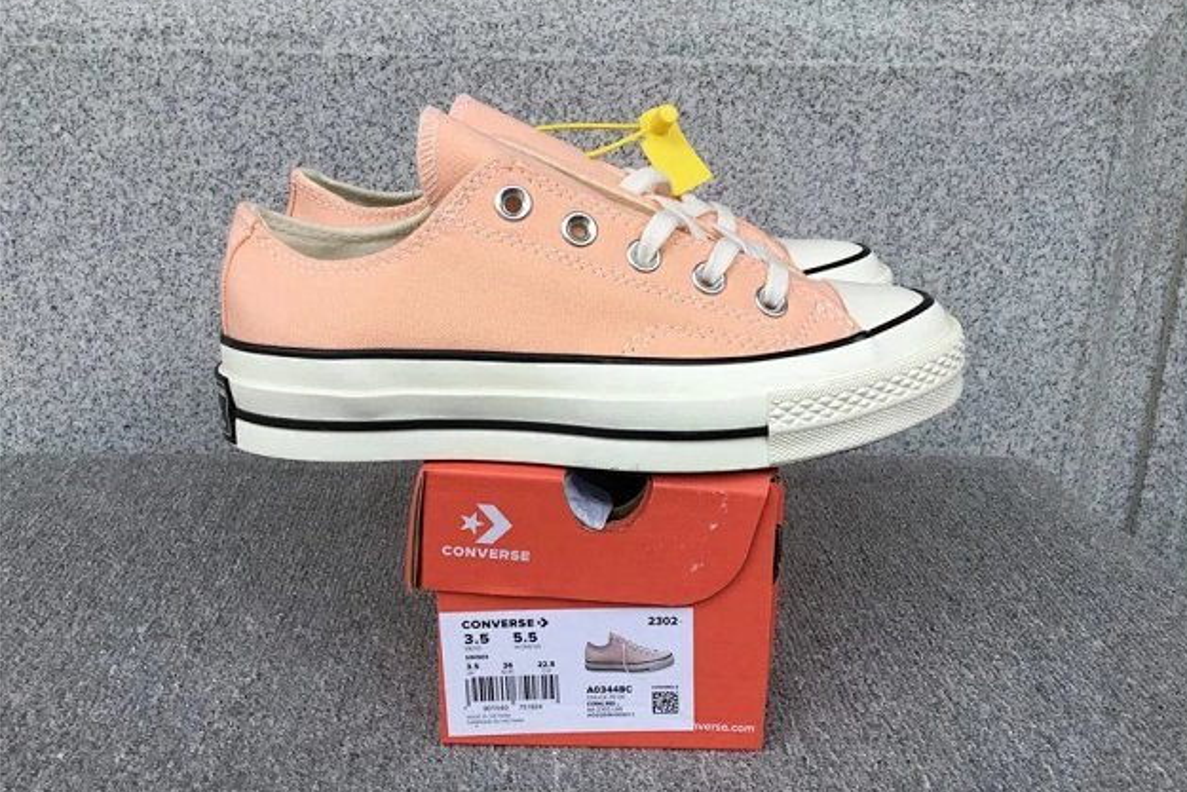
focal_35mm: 33
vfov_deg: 40.0
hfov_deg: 57.2
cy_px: 429
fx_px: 1088
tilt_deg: -18.3
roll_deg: -1.1
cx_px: 606
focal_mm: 3.3
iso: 25
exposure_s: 1/433
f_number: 2.4
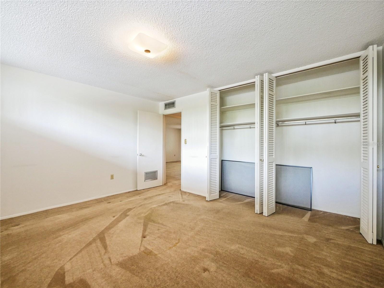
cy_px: 144
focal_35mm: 14
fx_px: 155
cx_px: 192
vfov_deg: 85.6
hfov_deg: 102.1
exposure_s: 1/60
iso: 3200
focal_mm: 7
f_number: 4
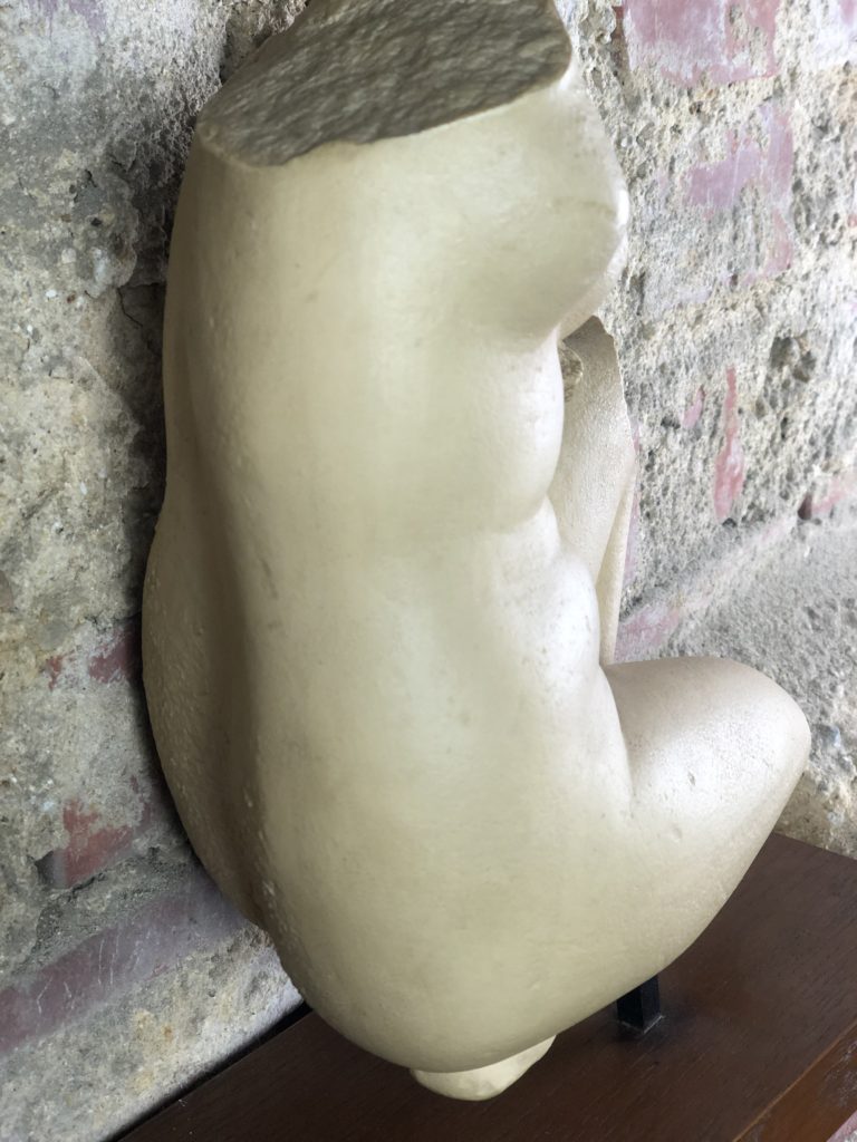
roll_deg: +0.4
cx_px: 428
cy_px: 571
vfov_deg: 36.8
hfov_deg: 28.0
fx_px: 1717
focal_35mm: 52
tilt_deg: -21.2
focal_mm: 6
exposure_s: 1/50
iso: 40
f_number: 2.4
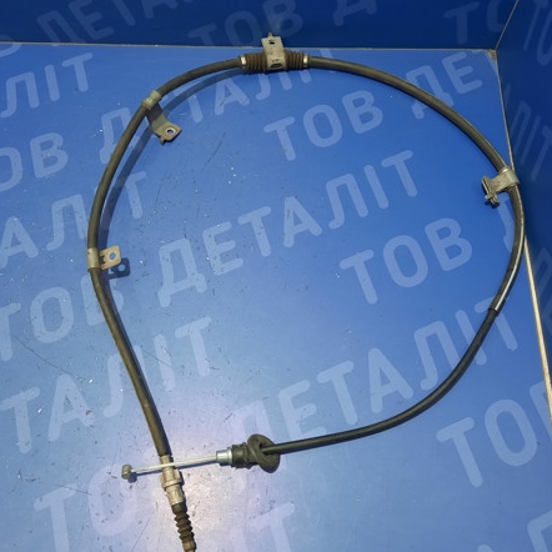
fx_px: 577
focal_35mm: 32
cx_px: 254
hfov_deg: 51.0
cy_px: 297
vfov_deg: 51.1
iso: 320
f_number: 2
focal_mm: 4.6
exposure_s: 1/33
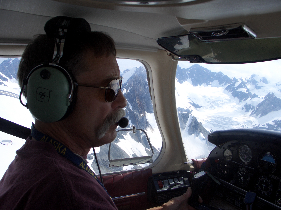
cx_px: 140
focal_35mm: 33
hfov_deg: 55.4
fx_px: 268
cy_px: 105
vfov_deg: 42.9
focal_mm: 7.1
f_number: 4.5
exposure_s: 1/640
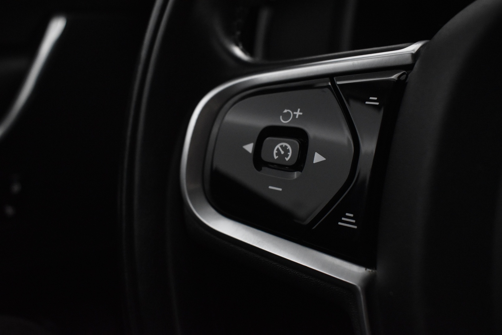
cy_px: 168
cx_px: 251
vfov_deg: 40.0
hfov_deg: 57.2
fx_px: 460
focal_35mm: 33
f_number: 5
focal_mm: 22
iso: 3200
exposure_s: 1/100
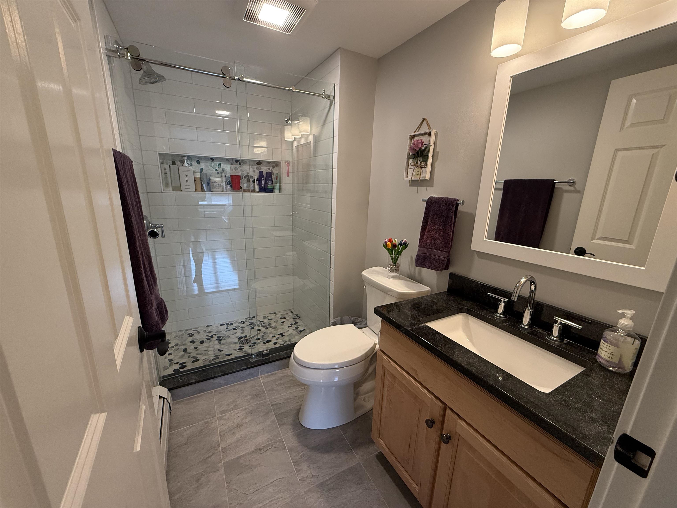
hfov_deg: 102.1
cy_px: 254
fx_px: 274
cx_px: 338
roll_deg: -1.6
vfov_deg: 85.7
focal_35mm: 14
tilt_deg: -13.8
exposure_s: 1/120
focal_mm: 2.22
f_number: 2.2
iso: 250
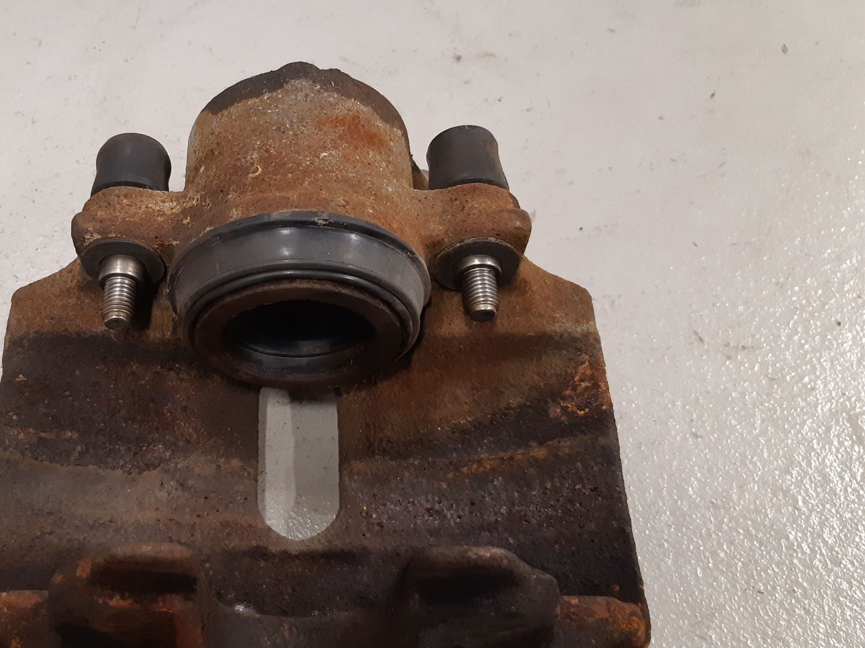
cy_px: 336
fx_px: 924
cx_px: 250
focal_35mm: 37
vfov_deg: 38.7
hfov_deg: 48.8
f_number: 1.7
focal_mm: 3.93
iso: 200
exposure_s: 1/50
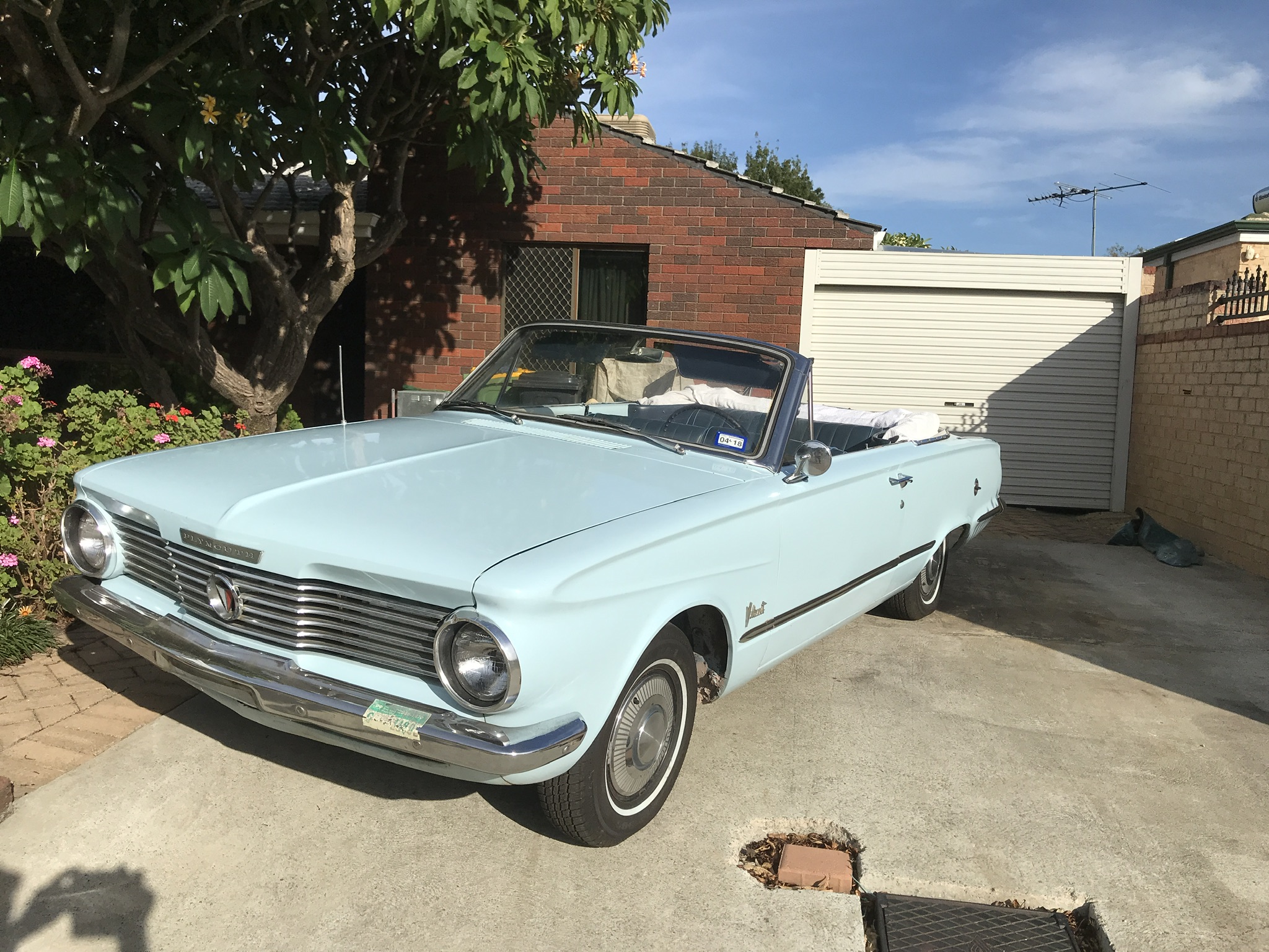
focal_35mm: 28
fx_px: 1026
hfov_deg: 63.4
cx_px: 634
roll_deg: -2.8
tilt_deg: -4.6
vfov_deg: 49.7
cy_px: 476
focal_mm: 3.99
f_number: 1.8
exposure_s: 1/4808
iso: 20
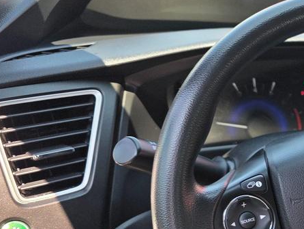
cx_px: 399
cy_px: 226
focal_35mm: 66
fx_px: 580
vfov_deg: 21.5
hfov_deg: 25.2
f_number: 1.7
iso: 50
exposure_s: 1/359
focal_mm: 6.3
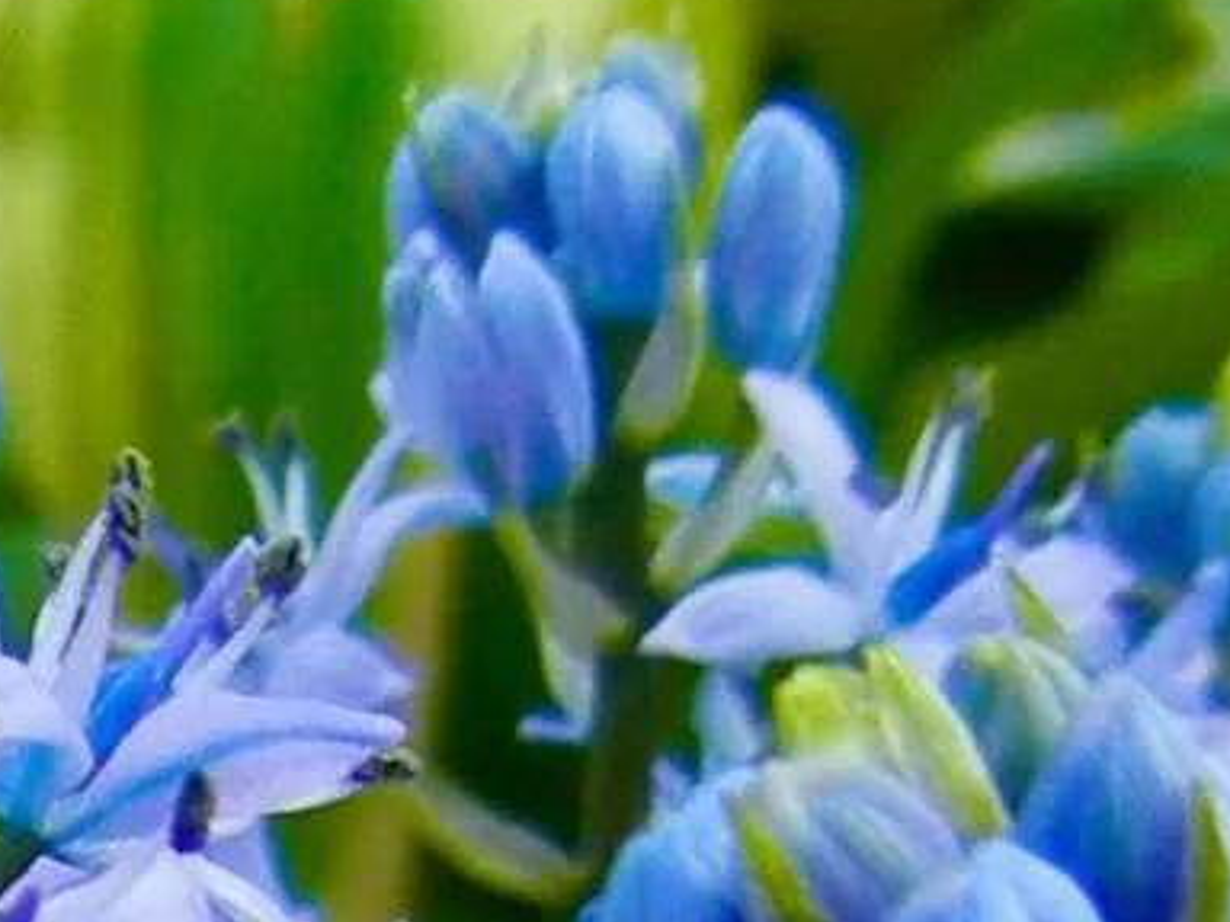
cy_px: 1181
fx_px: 2843
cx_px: -227
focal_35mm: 80
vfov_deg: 17.4
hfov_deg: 22.6
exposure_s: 1/170
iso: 160
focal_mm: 5.4
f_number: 3.5
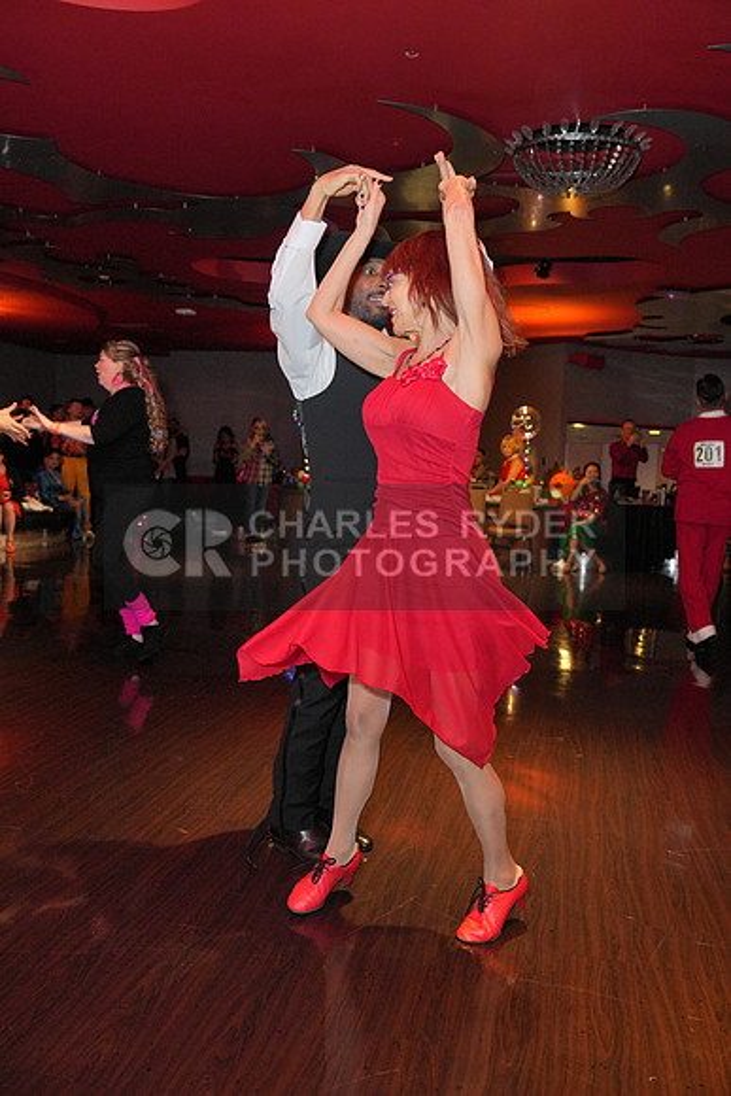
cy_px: 548
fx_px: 944
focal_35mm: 31
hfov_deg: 42.3
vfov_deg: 60.3
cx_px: 366
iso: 4000
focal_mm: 31
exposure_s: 1/200
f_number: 4
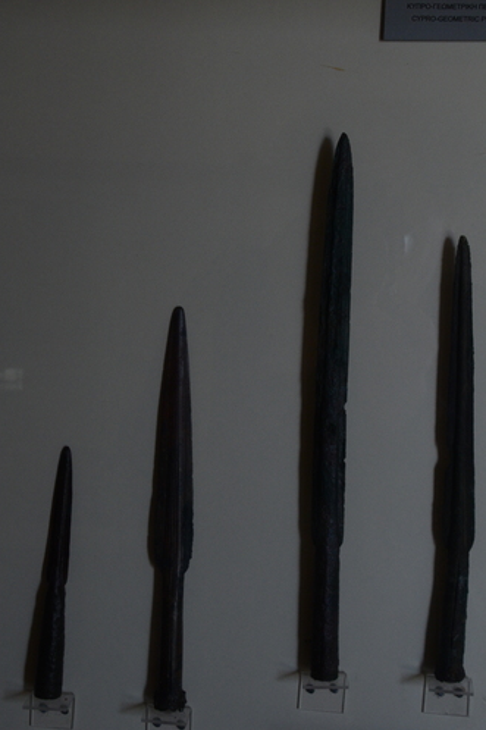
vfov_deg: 38.2
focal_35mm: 52
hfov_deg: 26.0
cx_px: 272
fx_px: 1054
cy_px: 383
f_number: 5.6
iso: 800
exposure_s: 1/125
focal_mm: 26
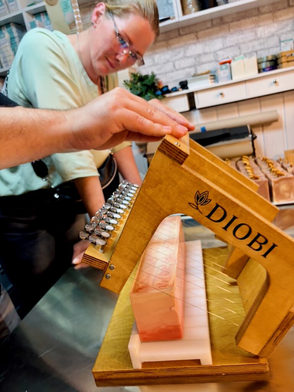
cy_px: 196
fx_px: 294
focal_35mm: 26
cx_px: 147
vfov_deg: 67.3
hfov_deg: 53.1
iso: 125
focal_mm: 5.96
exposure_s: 1/50
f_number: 1.6
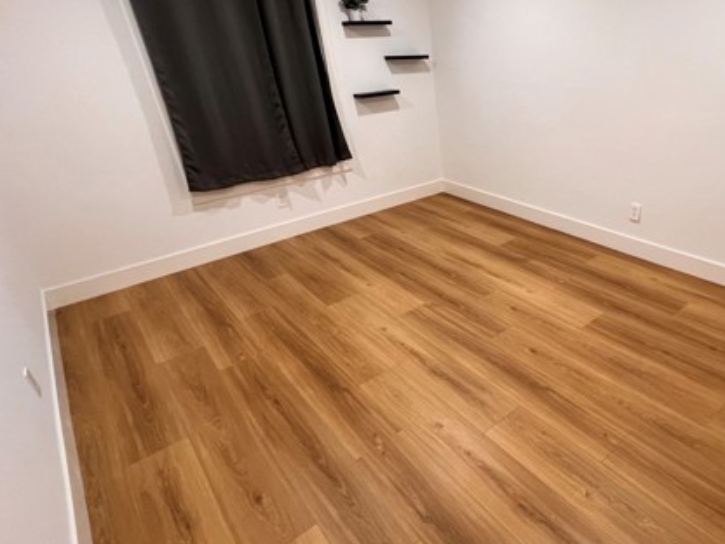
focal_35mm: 20
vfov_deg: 66.0
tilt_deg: -29.4
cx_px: 490
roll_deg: +2.0
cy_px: 274
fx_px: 419
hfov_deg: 78.8
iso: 160
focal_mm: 1.57
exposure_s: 1/60
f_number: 1.8
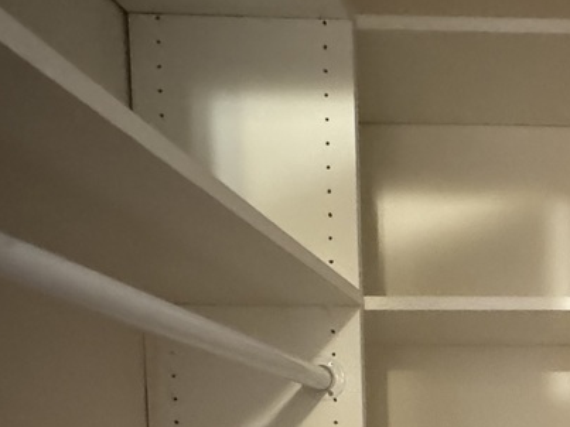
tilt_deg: -5.3
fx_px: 823
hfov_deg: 33.5
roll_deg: -0.3
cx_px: 621
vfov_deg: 25.2
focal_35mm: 50
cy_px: 553
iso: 1250
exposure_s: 1/40
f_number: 2.2
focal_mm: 2.22
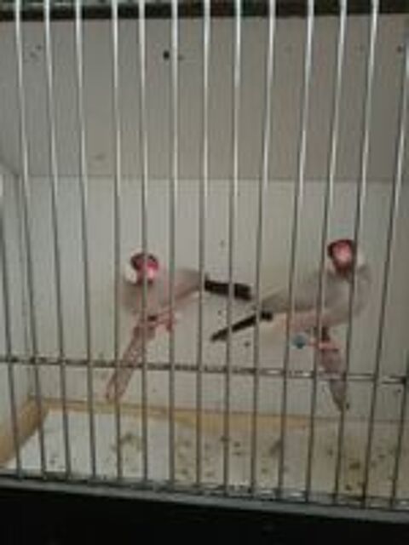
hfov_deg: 54.9
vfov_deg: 69.4
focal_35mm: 25
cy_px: 272
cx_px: 204
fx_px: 394
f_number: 2.2
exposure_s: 1/16.7
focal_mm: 3.4
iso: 3561
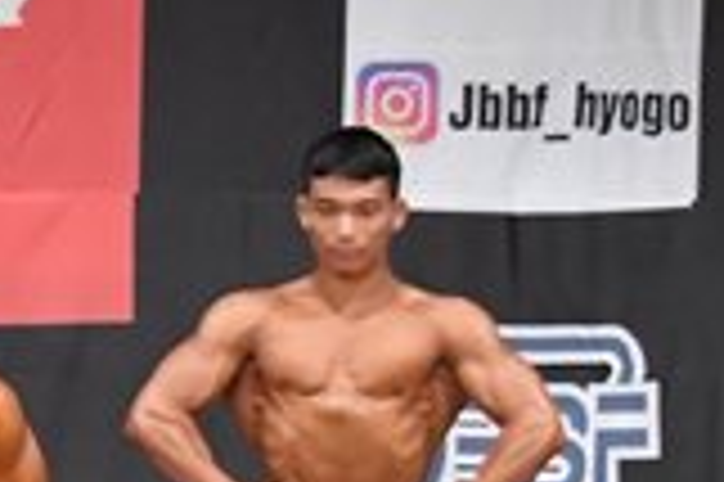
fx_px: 9844
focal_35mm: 490
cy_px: 653
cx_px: -744
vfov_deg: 2.8
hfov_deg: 4.2
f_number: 5.6
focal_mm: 68
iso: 6400
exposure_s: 1/400
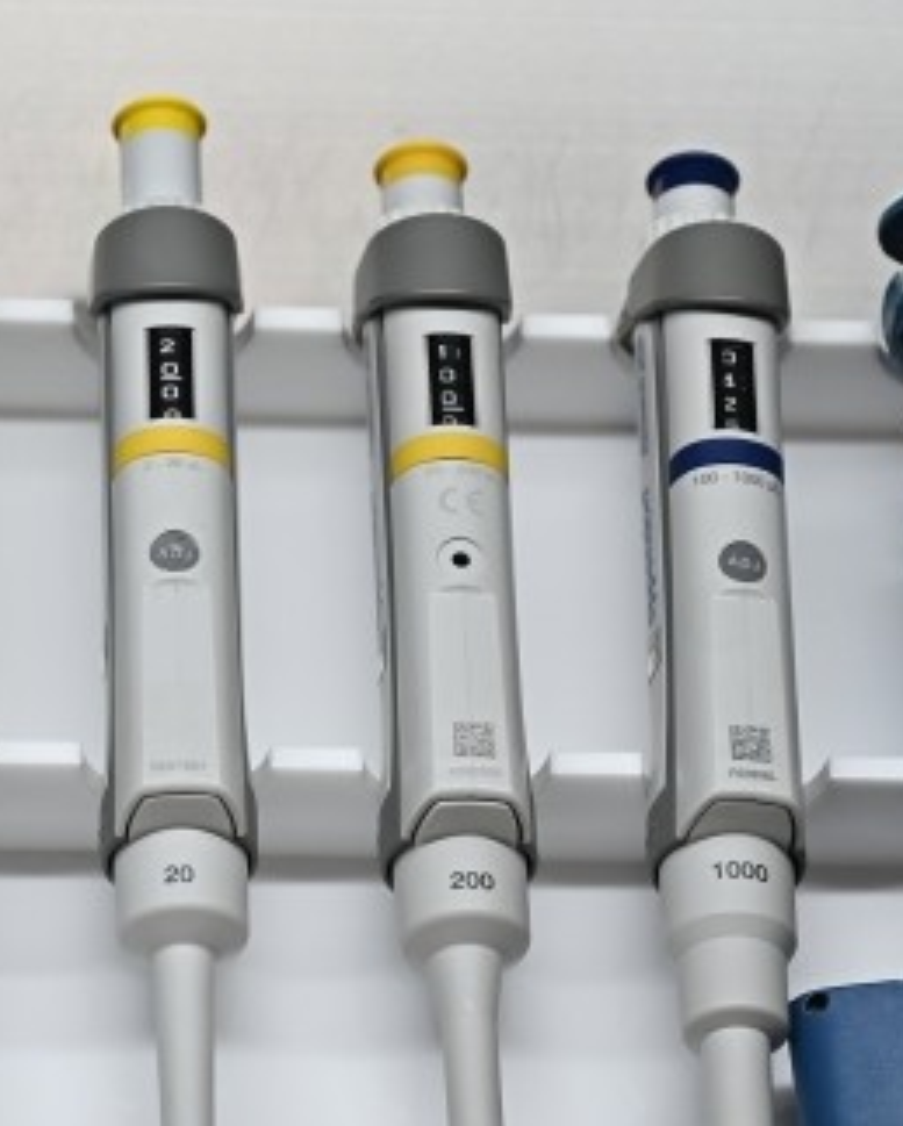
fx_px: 6939
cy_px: 842
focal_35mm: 208
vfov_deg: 9.3
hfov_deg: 7.4
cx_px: 366
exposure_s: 1/80
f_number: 4
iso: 160
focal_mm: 70
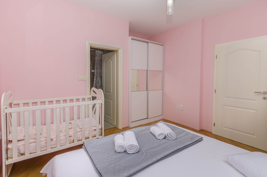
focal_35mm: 16
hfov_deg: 96.9
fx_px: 118
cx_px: 133
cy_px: 83
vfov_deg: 73.4
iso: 100
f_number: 9
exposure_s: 1/160
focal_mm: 10
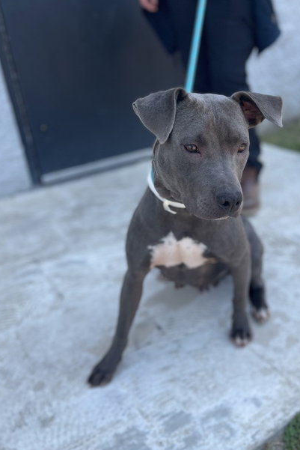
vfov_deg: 61.9
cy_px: 237
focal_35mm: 30
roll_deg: +5.5
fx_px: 375
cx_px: 173
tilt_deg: -28.3
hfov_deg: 43.5
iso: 50
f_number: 1.6
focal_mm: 5.1
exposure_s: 1/1420
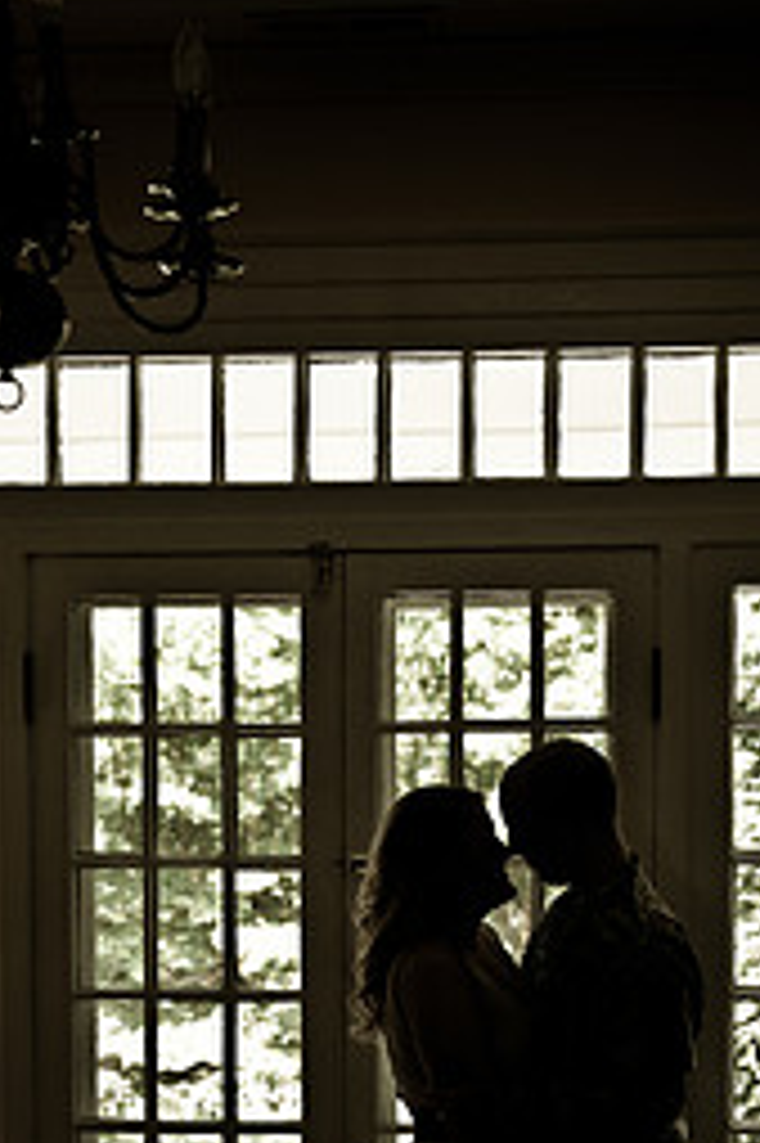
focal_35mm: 85
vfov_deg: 23.4
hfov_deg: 16.0
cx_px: 411
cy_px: 994
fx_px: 2695
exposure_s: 1/200
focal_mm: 32
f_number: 2.8
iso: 200
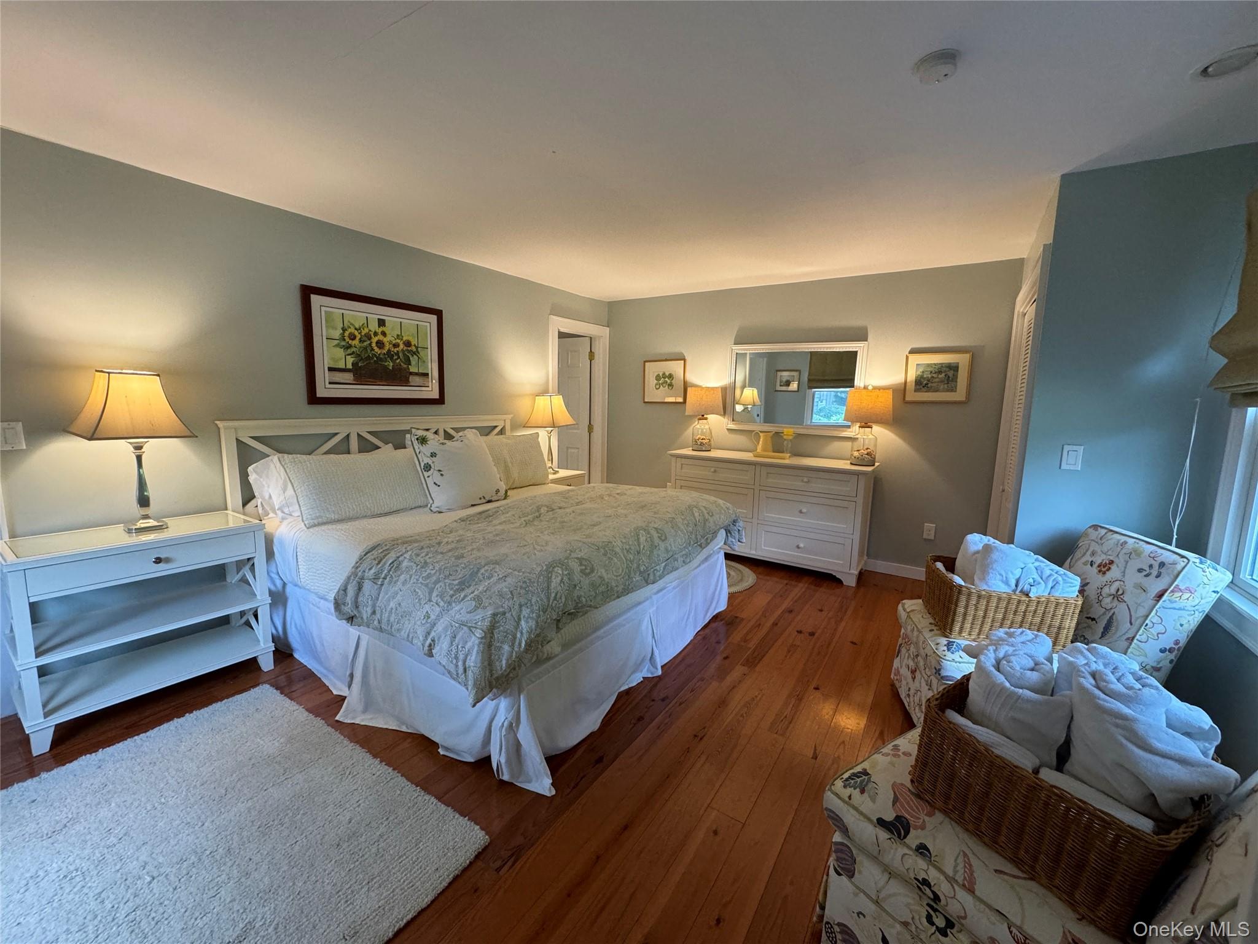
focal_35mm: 14
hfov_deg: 102.1
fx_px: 509
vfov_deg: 85.7
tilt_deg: -8.5
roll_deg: -1.7
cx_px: 629
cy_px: 472
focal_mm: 2.22
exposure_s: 1/120
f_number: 2.2
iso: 250
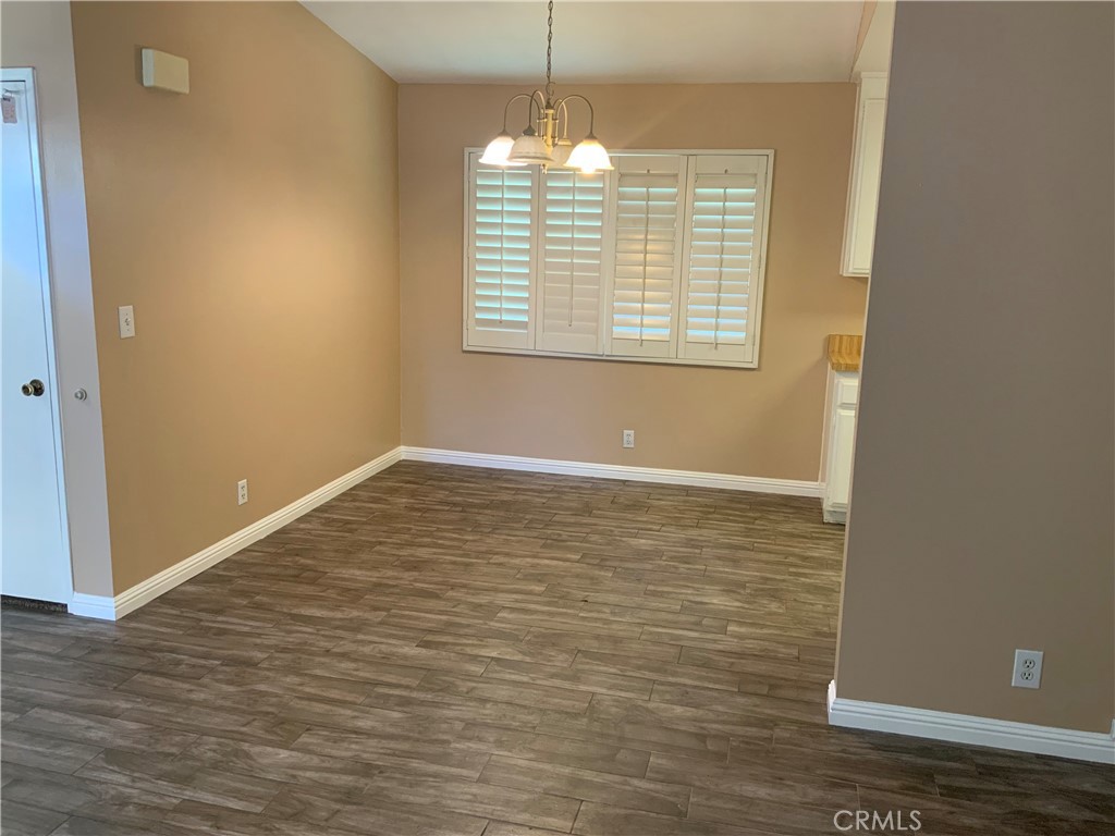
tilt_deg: -11.6
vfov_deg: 48.2
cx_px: 558
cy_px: 418
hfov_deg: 61.7
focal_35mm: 29
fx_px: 934
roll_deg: -1.2
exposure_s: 1/60
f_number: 1.8
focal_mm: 3
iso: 100
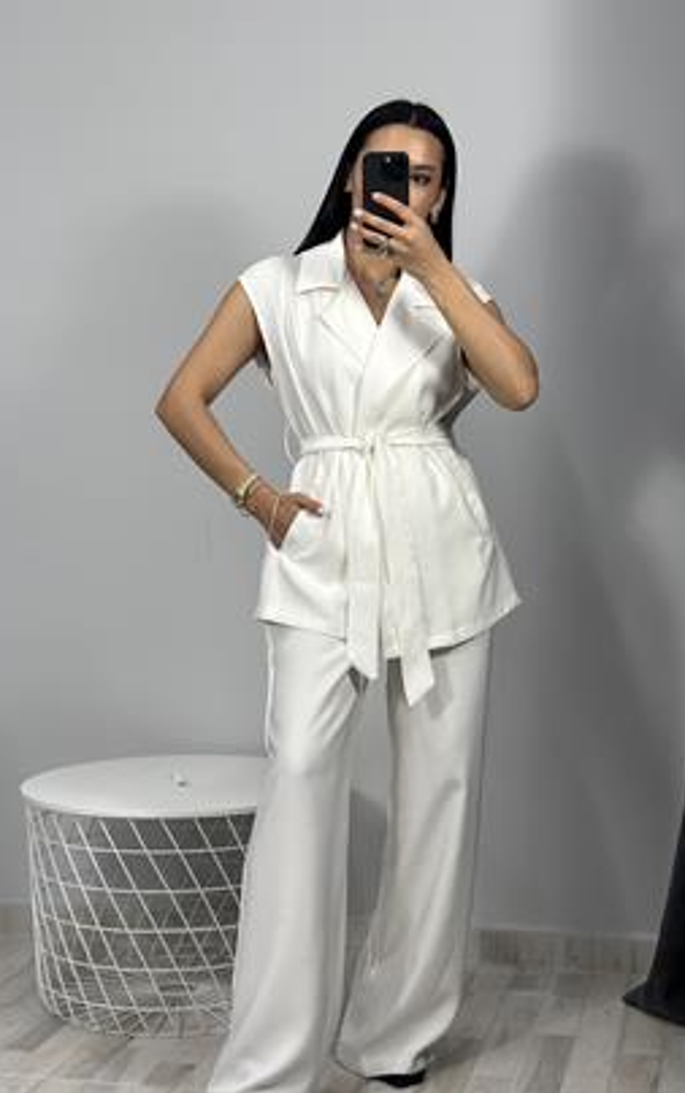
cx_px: 309
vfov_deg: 38.8
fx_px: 1551
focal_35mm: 52
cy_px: 537
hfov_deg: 24.9
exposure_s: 1/100
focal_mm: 6.86
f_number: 1.78
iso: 80
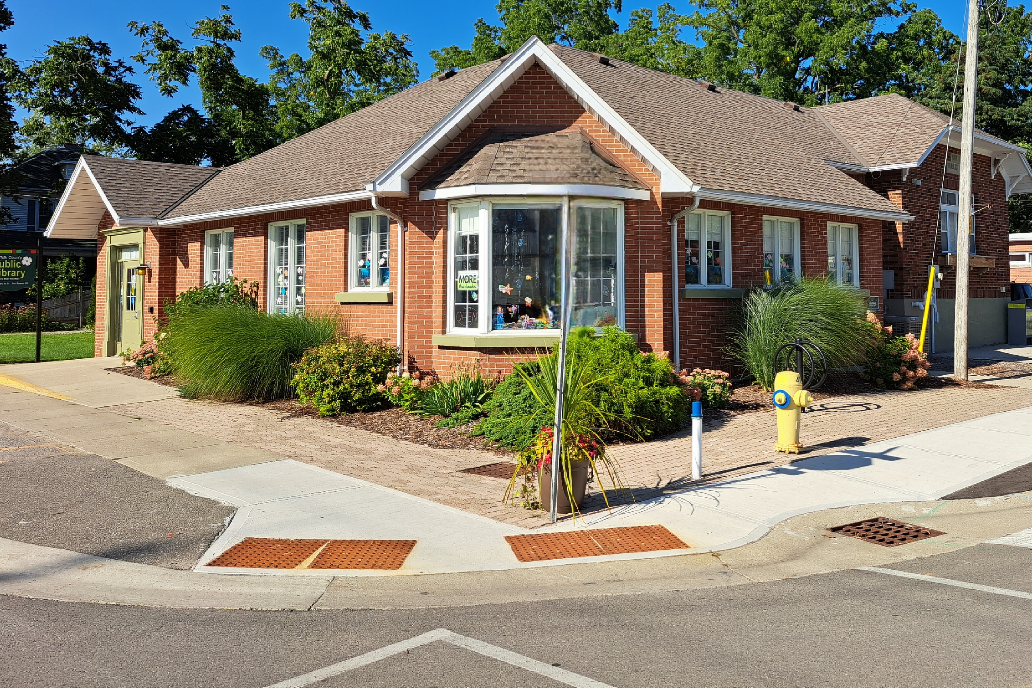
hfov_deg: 60.0
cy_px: 247
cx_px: 593
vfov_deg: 41.9
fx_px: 889
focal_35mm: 31
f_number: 1.8
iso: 50
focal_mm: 5.23
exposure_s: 1/2000
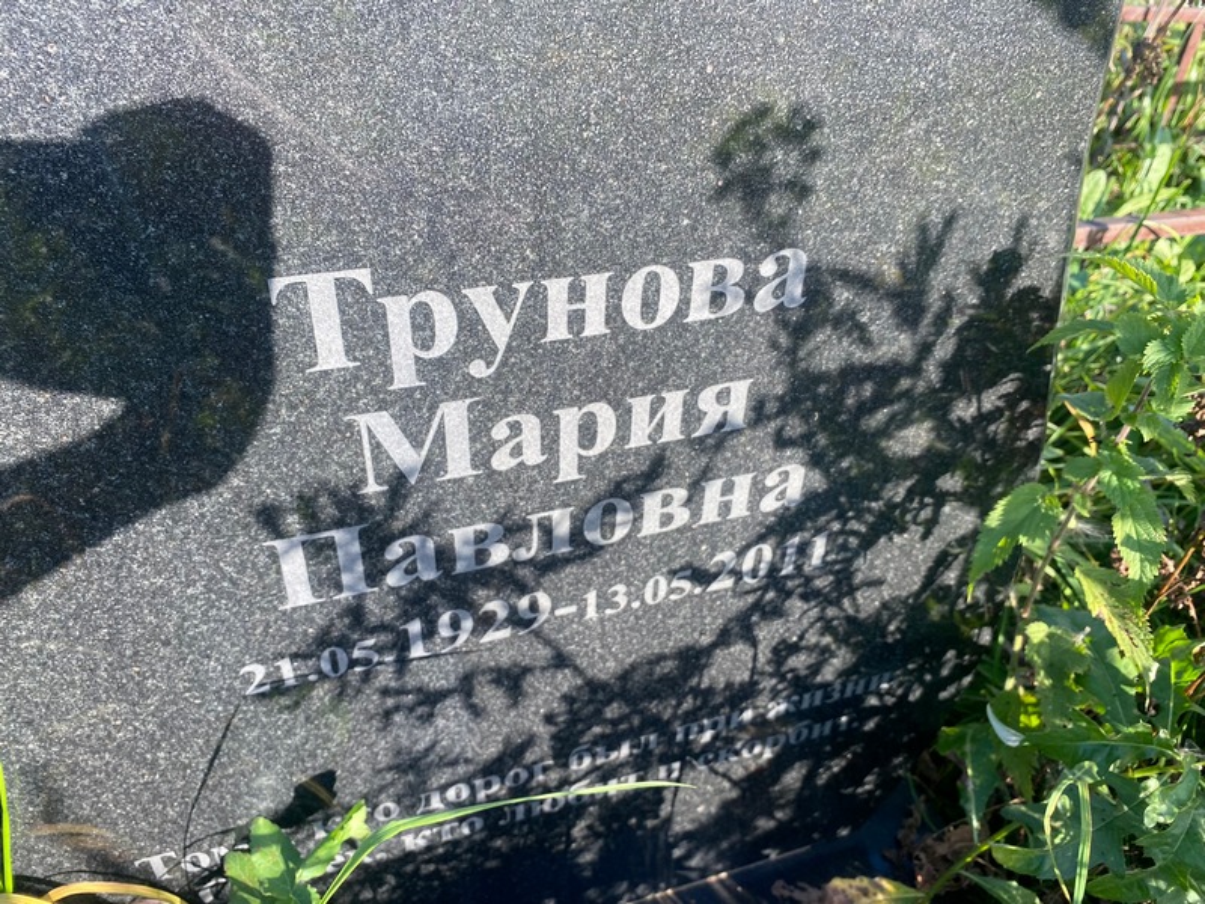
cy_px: 452
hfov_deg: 67.3
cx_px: 602
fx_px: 905
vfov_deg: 53.1
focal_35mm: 26
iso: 32
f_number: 1.8
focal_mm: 4.25
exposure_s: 1/332
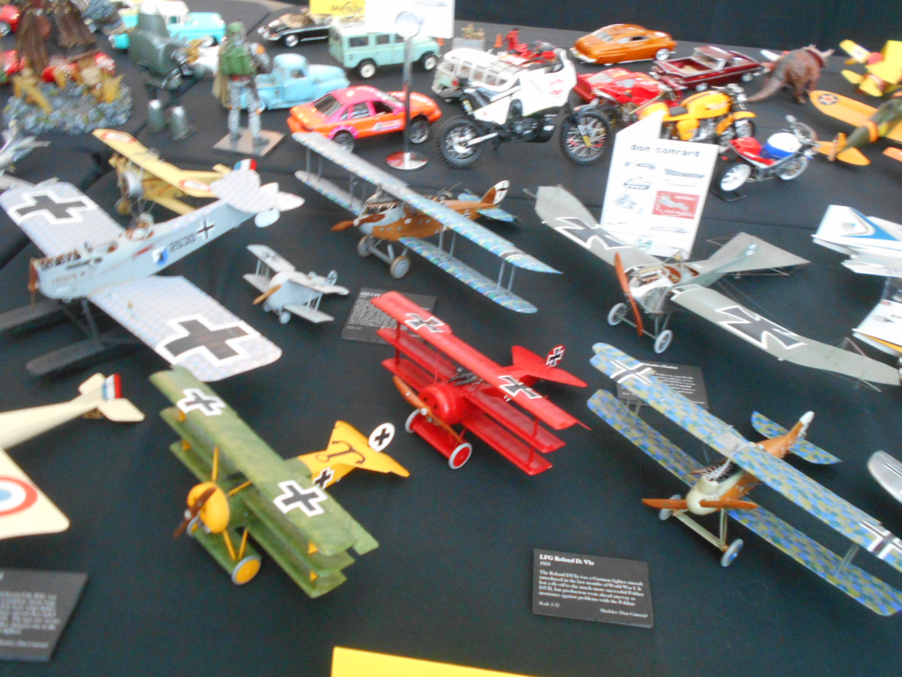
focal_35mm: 28
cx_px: 451
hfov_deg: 63.4
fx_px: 730
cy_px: 338
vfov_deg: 49.7
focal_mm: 5.1
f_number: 3.4
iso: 500
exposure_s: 1/8
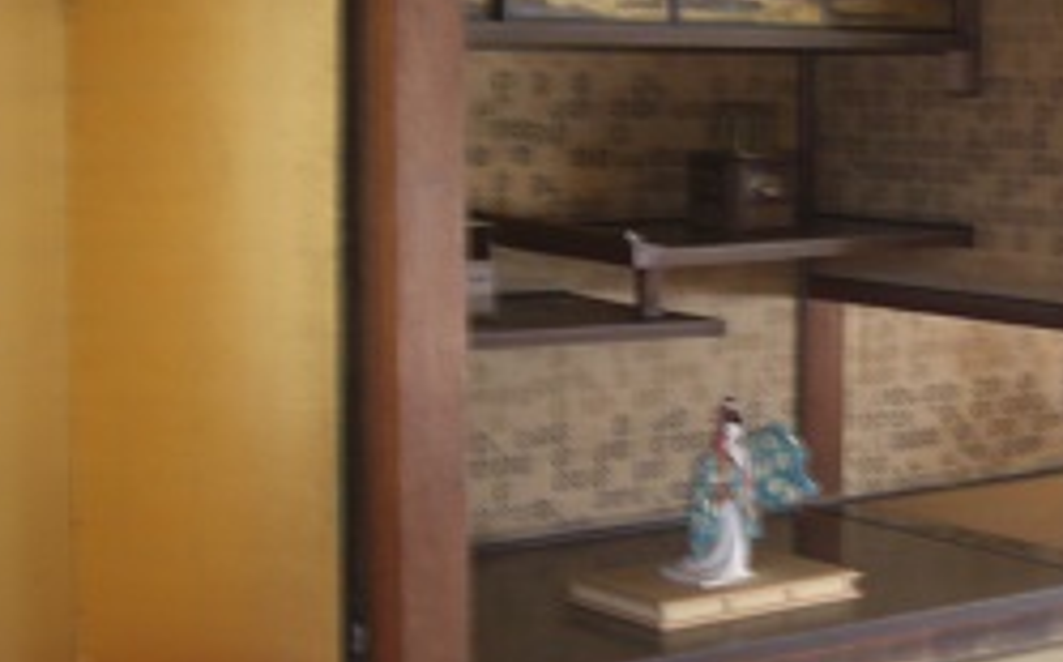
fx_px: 2344
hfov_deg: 25.3
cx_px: 794
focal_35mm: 81
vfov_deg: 16.1
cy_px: 267
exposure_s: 1/13
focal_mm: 7.9
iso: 200
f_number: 2.8
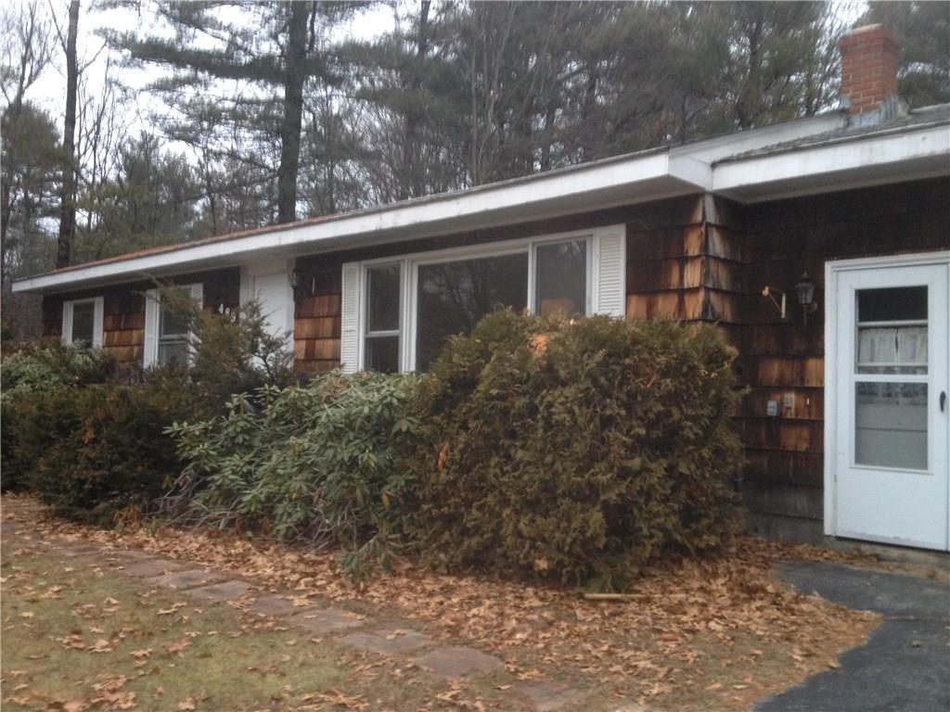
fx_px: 961
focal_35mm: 35
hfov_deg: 52.6
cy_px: 356
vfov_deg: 40.7
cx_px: 475
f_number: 2.4
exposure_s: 1/20
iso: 125
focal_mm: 4.28
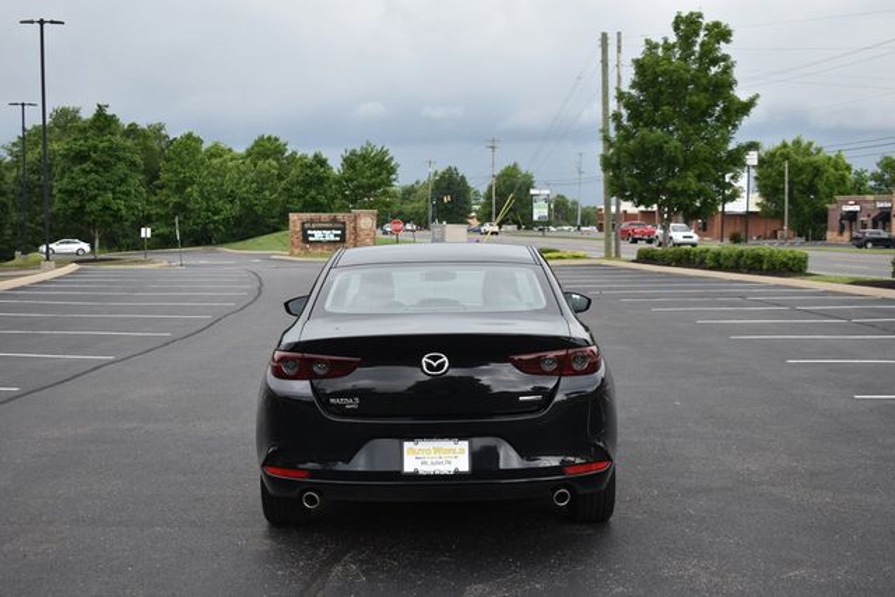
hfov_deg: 41.1
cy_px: 298
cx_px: 448
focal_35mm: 48
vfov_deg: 28.1
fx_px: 1194
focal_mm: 32
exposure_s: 1/250
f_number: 5.6
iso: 400
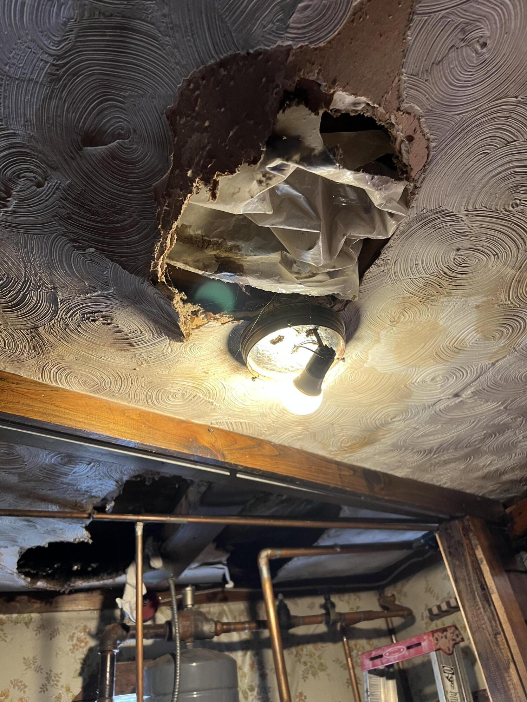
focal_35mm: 26
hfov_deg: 53.1
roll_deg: +9.2
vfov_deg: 67.3
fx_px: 528
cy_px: 351
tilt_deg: +36.8
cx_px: 264
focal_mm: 5.7
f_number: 1.5
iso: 125
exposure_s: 1/60
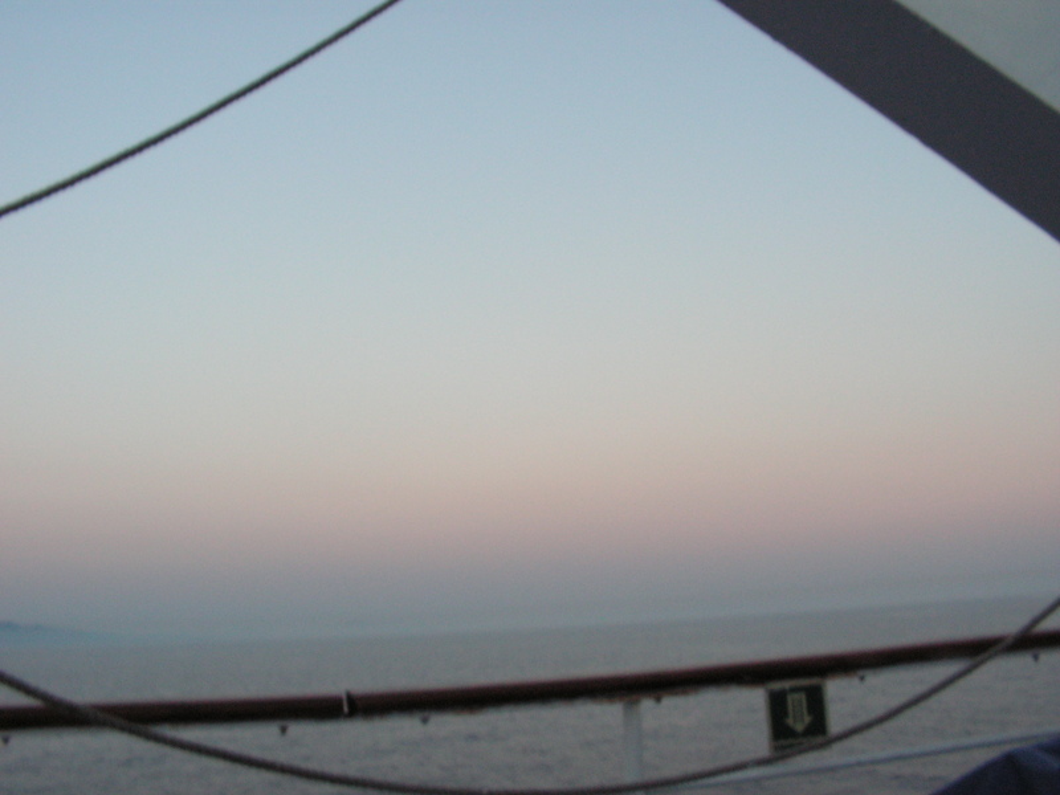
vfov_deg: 39.7
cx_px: 530
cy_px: 398
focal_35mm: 36
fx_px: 1102
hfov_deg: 51.4
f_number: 8
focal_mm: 6
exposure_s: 1/30
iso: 100
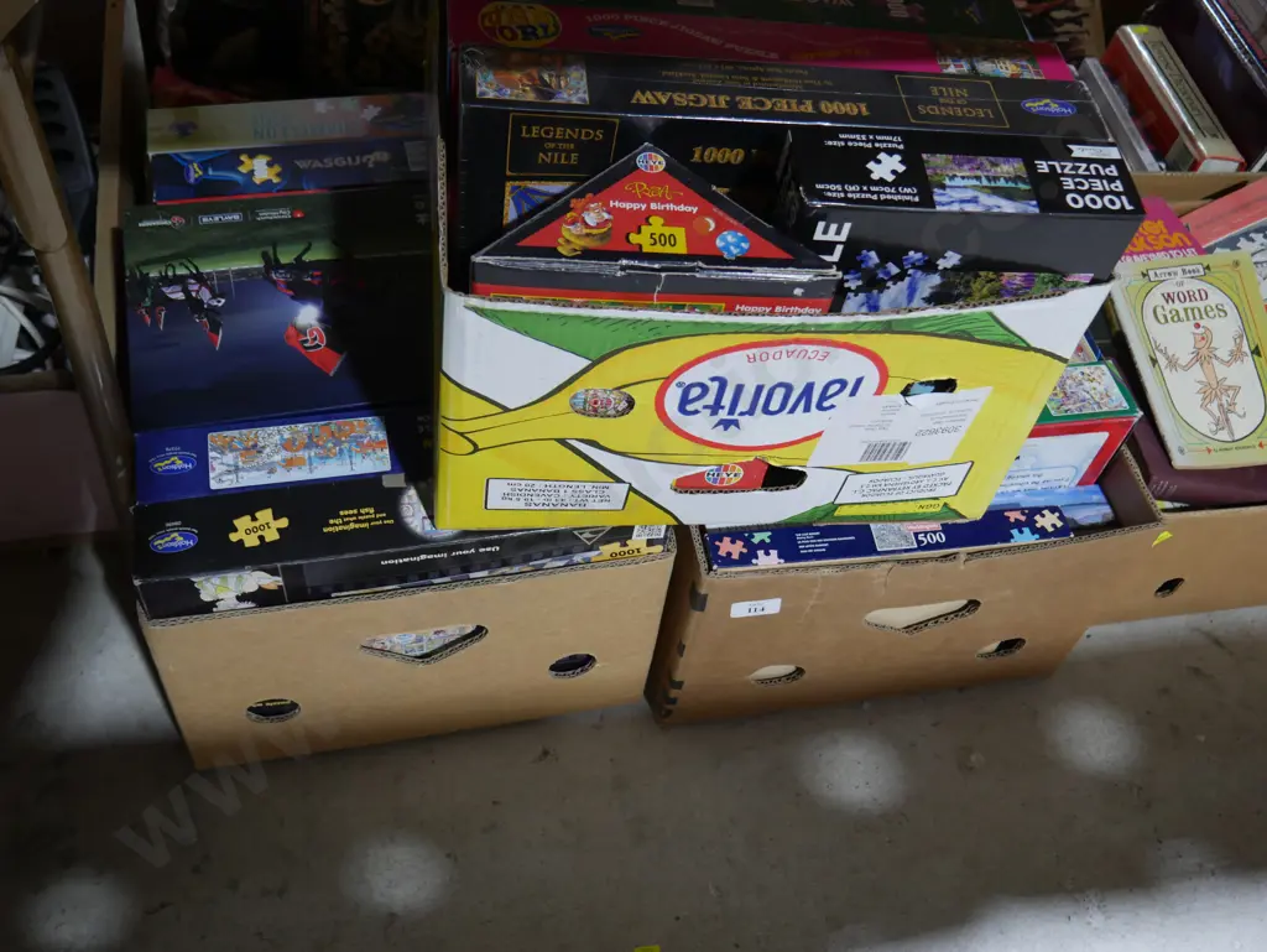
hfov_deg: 53.9
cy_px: 476
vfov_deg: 41.8
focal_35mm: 34
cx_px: 634
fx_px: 1245
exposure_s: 1/60
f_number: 4
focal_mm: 17
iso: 640
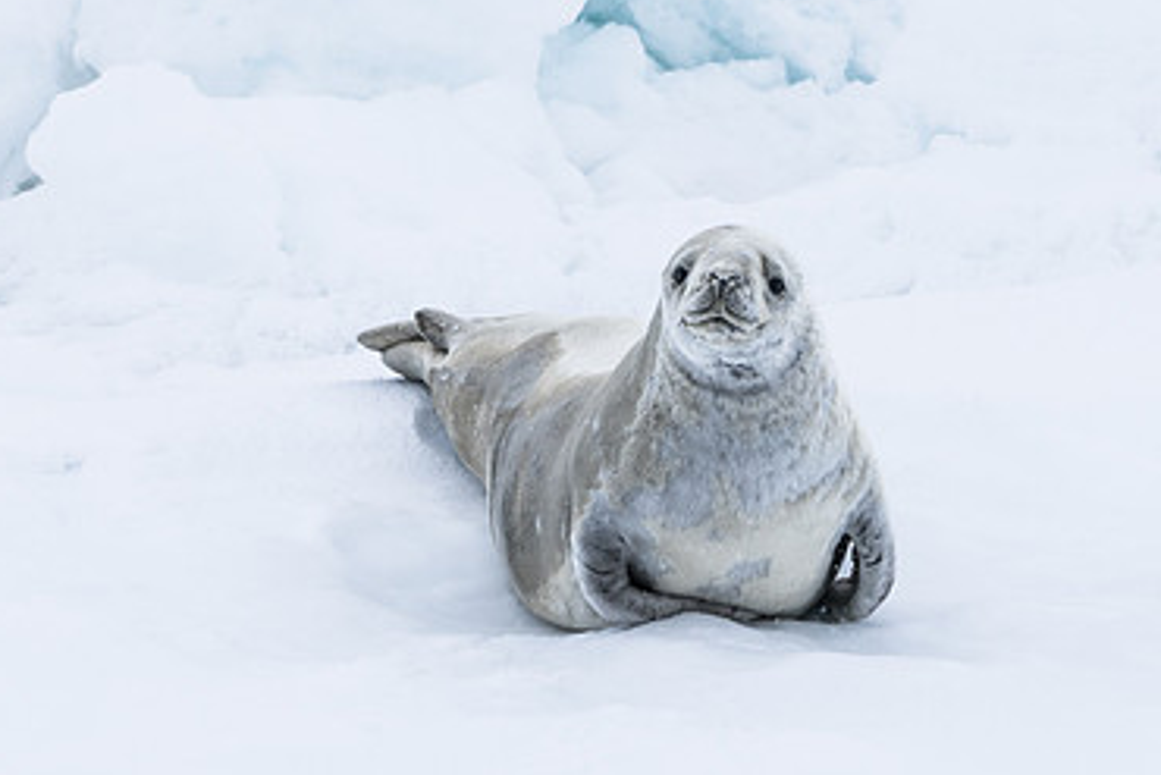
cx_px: 531
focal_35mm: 1123
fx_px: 36229
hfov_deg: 1.8
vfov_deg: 1.2
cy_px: 270
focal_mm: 600
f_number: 7.1
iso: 250
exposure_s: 1/2000
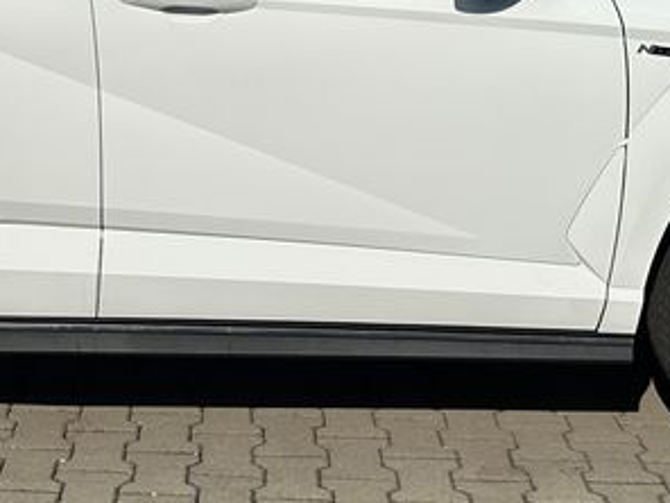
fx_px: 1606
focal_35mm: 83
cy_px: -95
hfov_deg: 23.4
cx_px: 213
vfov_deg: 17.0
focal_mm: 6.86
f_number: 1.78
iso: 80
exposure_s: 1/18519
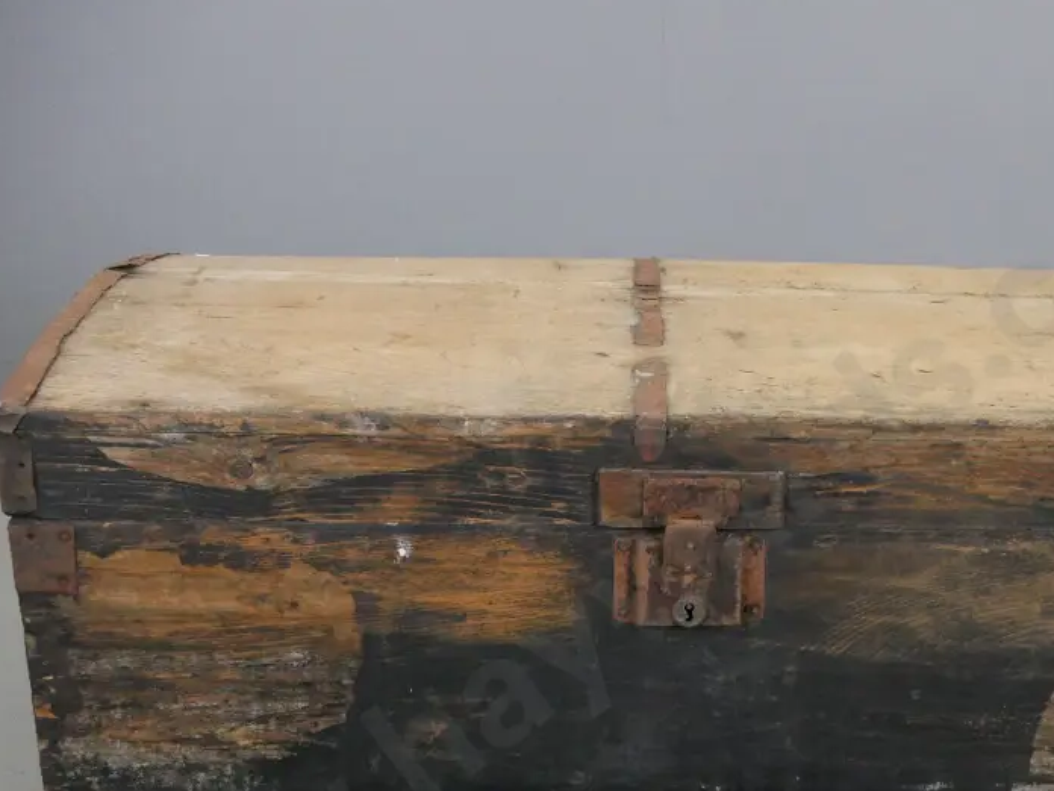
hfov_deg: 35.9
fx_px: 1614
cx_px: 684
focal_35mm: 53
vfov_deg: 27.3
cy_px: 564
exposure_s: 1/160
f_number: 5.6
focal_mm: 18
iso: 3200
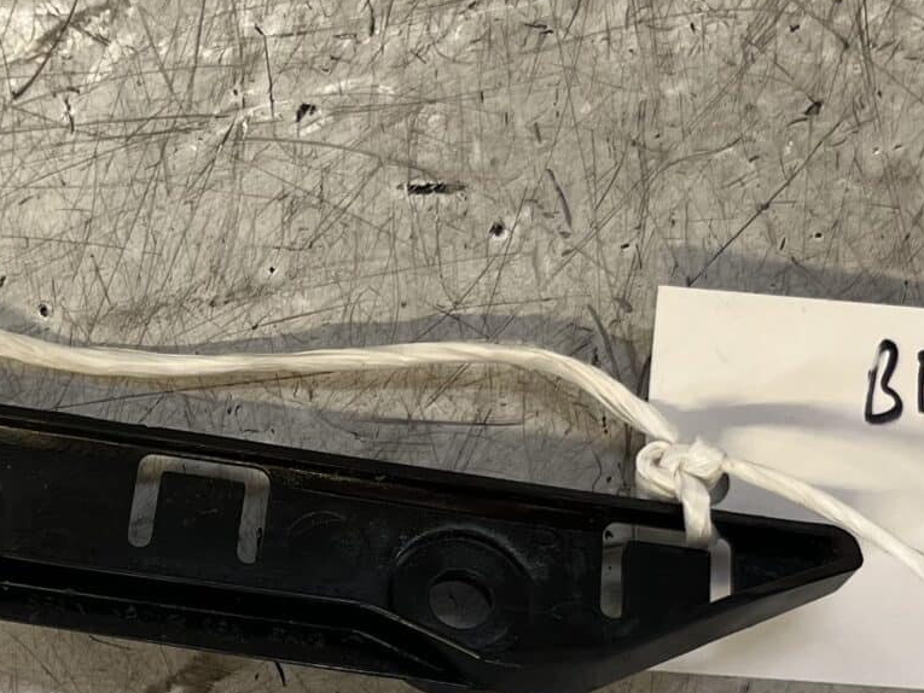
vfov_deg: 16.8
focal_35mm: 87
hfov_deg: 22.2
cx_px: 167
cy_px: 566
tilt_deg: -82.6
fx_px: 2323
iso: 100
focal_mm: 5.1
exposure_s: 1/122
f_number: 1.6
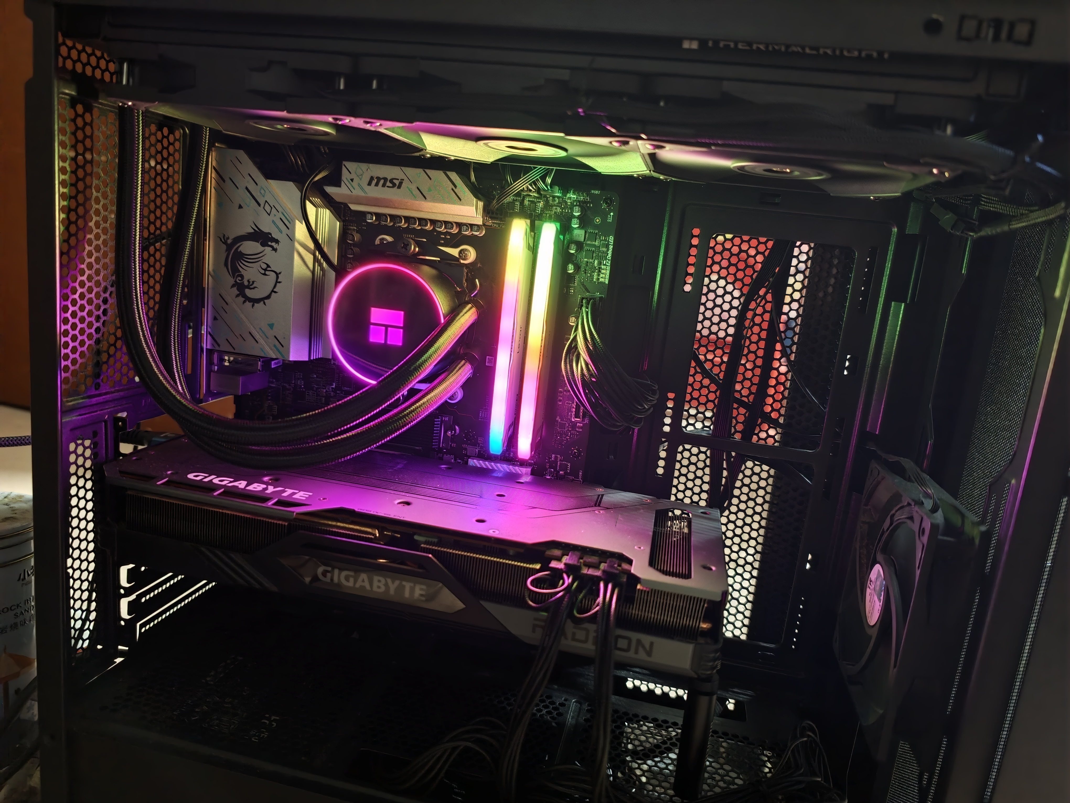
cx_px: 535
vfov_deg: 58.9
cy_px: 402
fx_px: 711
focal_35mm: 23
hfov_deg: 73.9
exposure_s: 1/8
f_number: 1.5
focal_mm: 7.73
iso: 3200
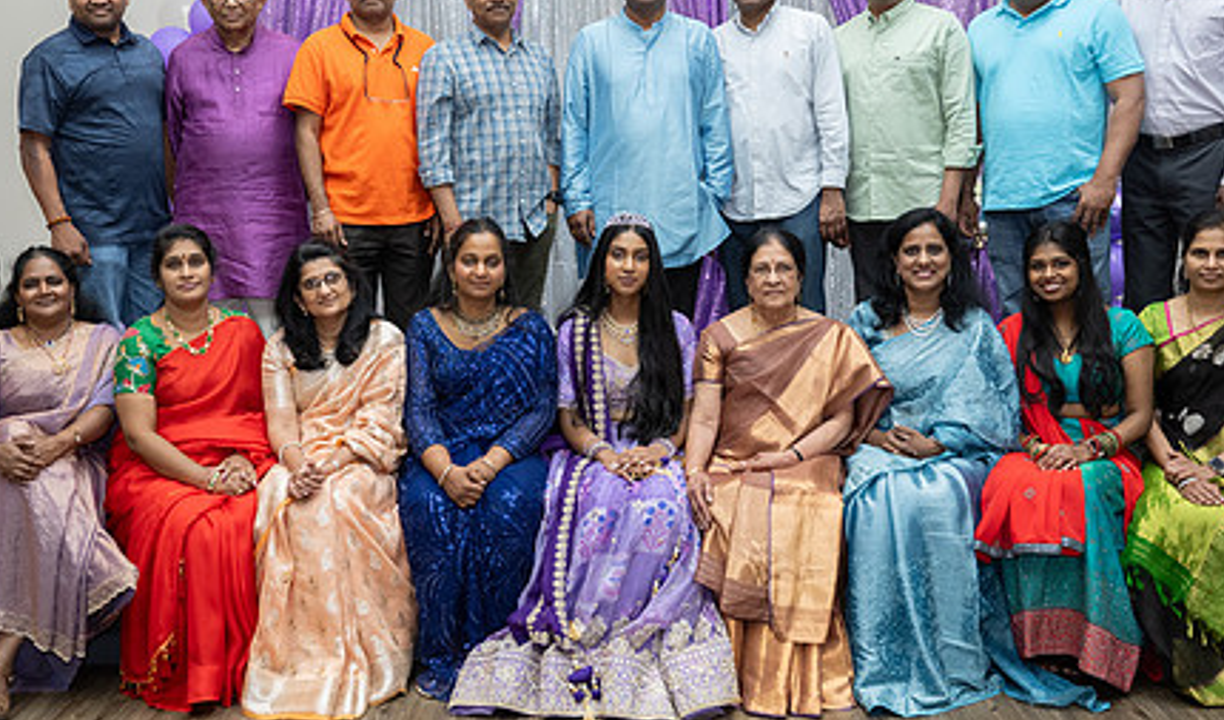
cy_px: 339
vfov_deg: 27.4
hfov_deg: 45.0
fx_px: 1477
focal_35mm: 45
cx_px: 557
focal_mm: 30.5
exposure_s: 1/160
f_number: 4
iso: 1000
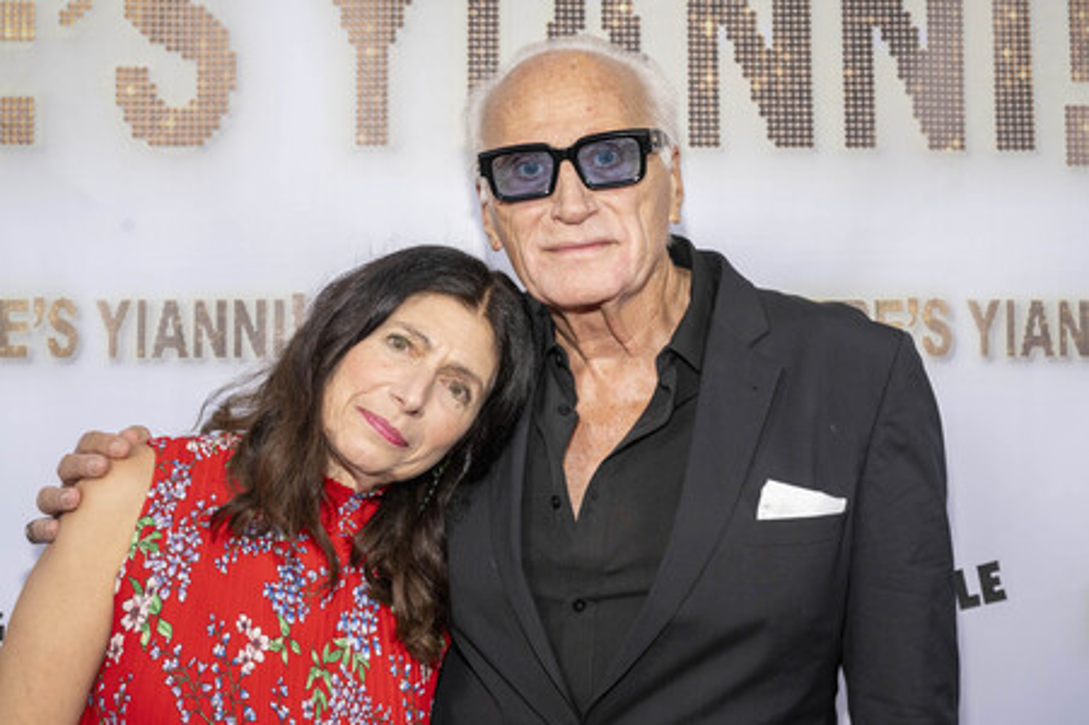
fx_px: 1451
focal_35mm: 48
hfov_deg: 41.1
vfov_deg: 28.0
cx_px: 544
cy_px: 362
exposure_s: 1/200
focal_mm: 48
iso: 640
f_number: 6.3
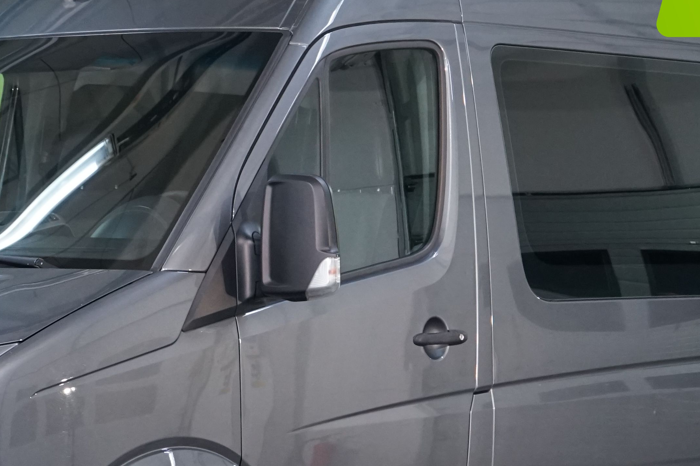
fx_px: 3033
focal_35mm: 156
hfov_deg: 13.2
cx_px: 291
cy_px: 367
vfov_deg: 8.8
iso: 2000
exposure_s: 1/50
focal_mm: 56
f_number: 5.6
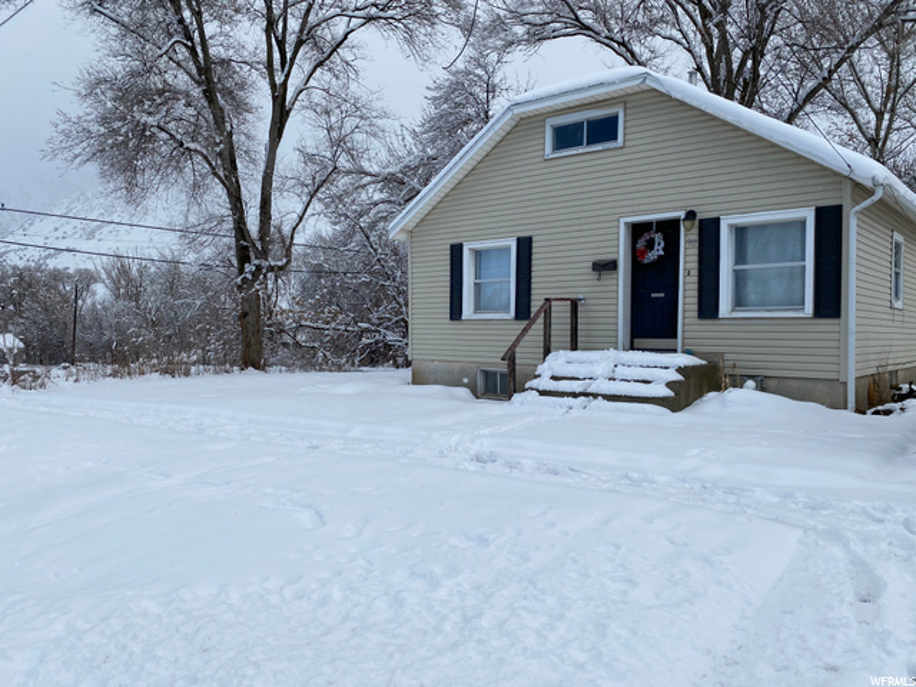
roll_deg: -0.8
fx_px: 688
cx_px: 458
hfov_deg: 67.3
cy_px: 344
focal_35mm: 26
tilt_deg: -3.0
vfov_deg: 53.1
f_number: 1.8
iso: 32
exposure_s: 1/6757
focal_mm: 4.25
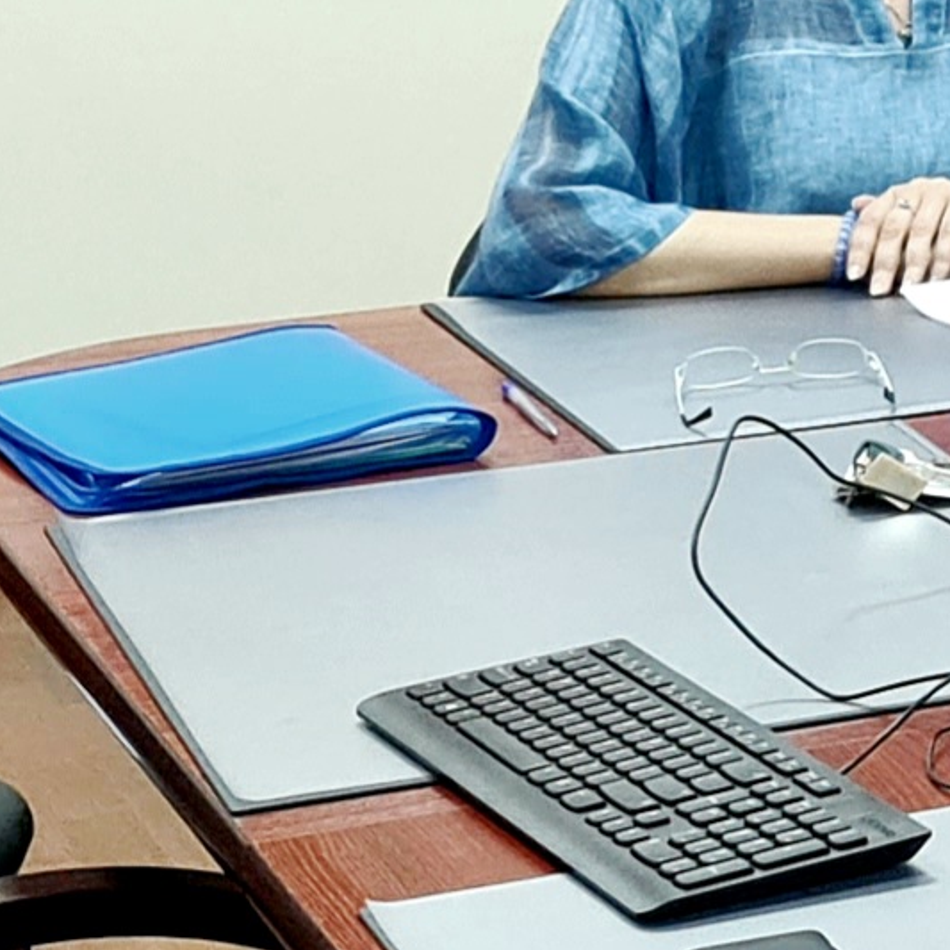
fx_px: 4036
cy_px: -740
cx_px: 1645
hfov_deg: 12.4
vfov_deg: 12.3
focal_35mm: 130
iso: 250
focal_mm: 7
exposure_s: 1/100
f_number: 1.8
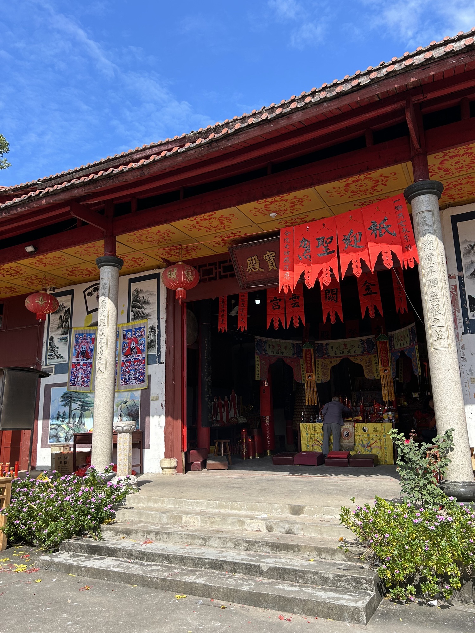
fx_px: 476
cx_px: 238
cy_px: 316
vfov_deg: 67.3
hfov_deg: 53.1
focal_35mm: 26
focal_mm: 5.7
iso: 50
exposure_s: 1/2695
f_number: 1.5
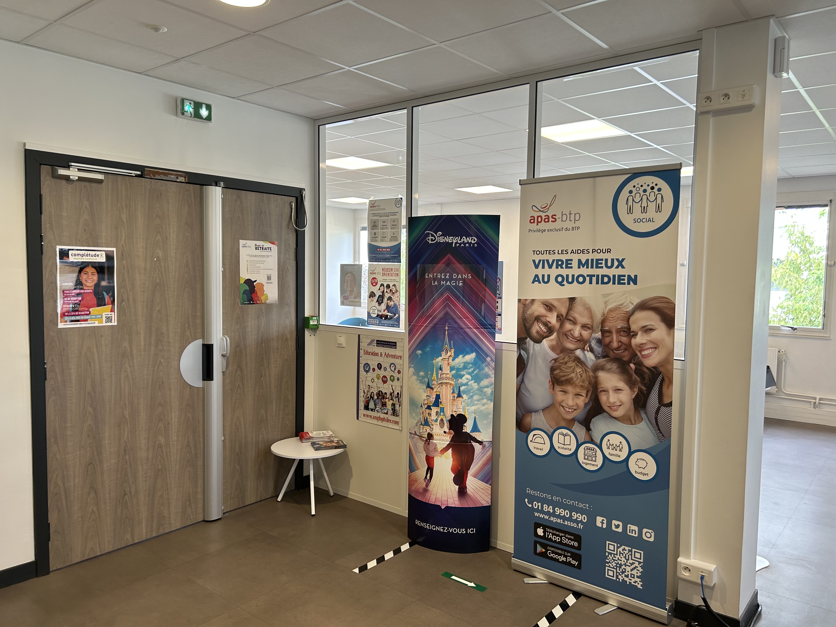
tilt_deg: -4.0
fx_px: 628
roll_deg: -0.5
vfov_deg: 53.1
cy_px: 314
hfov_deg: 67.3
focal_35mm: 26
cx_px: 418
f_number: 1.5
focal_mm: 5.7
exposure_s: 1/100
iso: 64
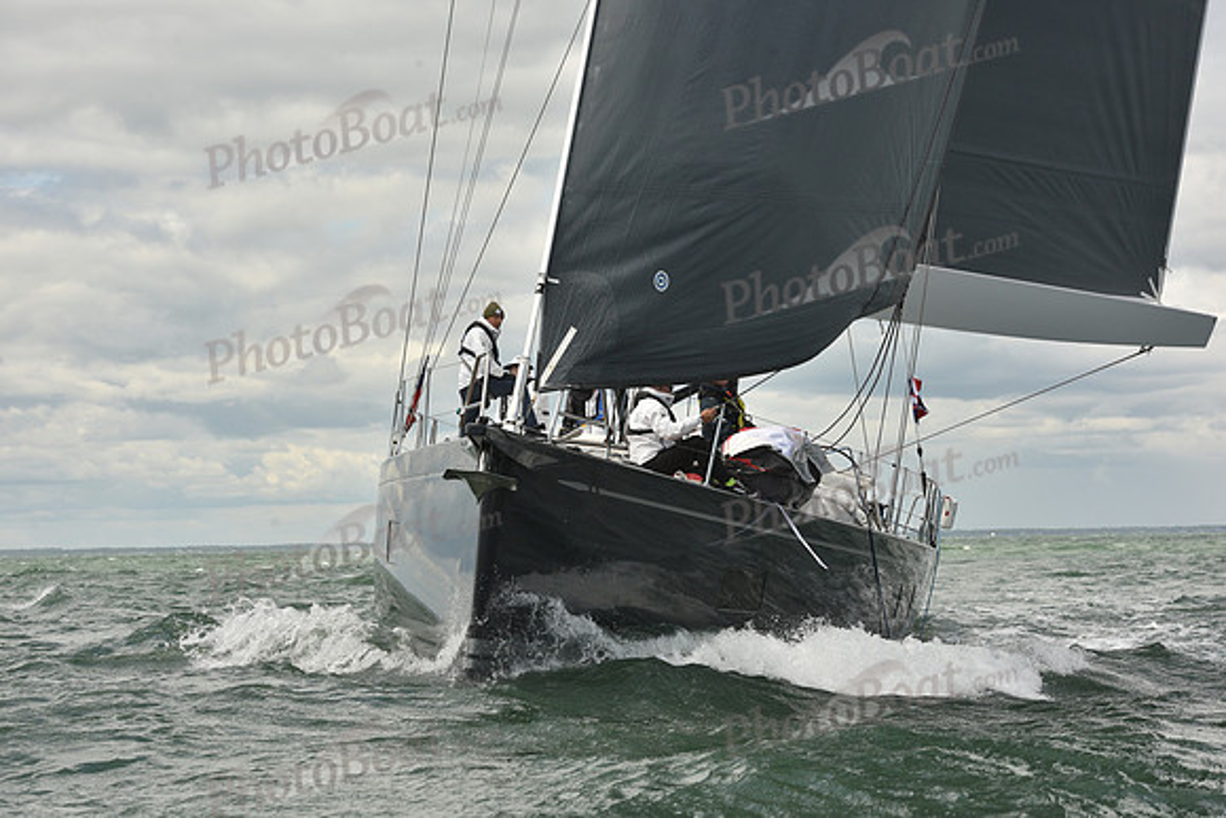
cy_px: 409
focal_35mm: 110
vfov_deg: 12.5
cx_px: 613
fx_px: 3747
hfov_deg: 18.6
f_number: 11
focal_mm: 110
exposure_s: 1/800
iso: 320
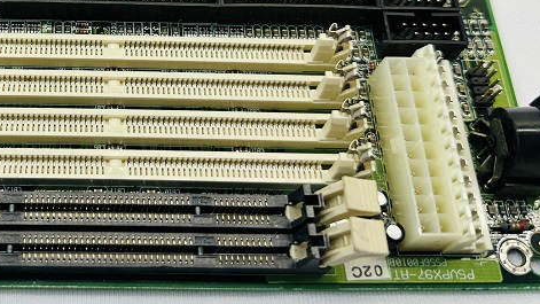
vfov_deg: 20.6
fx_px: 802
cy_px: -14
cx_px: 85
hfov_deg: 35.6
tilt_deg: -59.1
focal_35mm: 56
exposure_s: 1/188
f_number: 1.78
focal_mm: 6.86
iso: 64
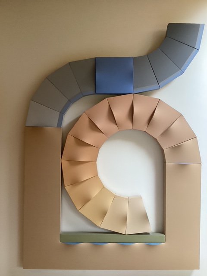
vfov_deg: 58.4
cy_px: 138
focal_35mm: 31
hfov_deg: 45.4
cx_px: 104
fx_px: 247
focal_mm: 3.3
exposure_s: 1/60
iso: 320
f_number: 2.4
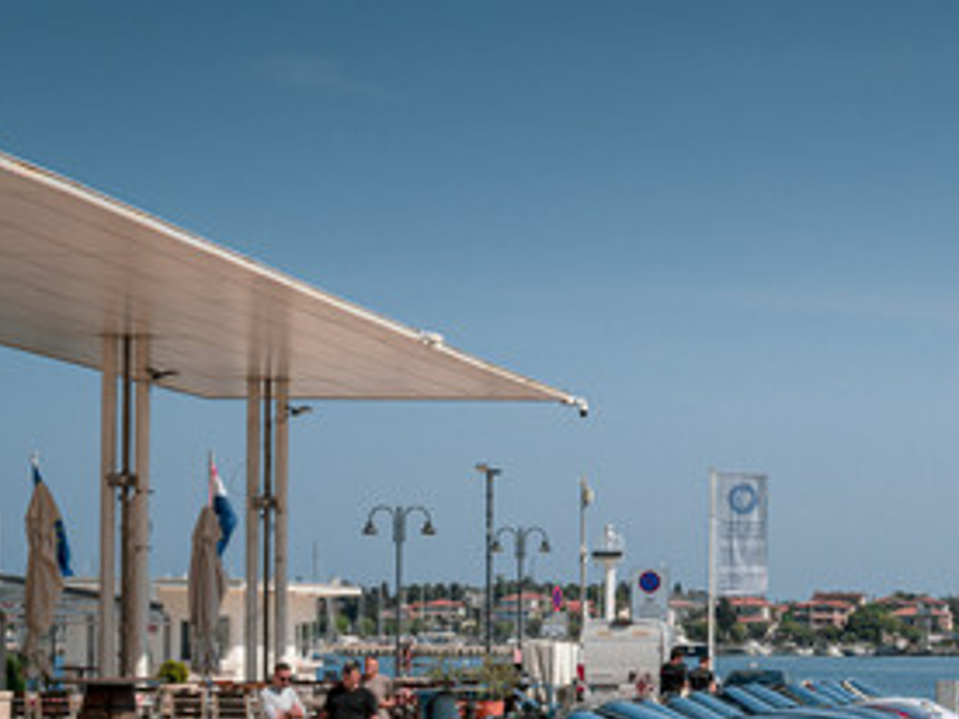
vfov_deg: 14.3
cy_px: 559
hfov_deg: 18.3
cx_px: 1087
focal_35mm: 103
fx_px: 2854
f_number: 10
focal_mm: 30
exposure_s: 1/200
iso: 100
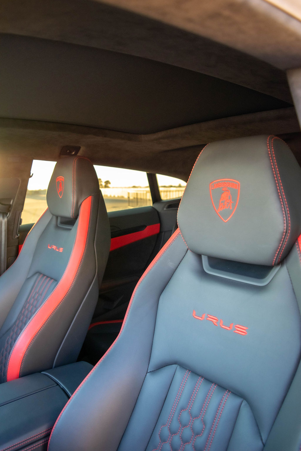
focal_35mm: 27
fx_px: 339
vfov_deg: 67.4
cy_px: 226
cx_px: 150
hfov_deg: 47.9
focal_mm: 18
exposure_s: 1/60
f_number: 3.5
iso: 900
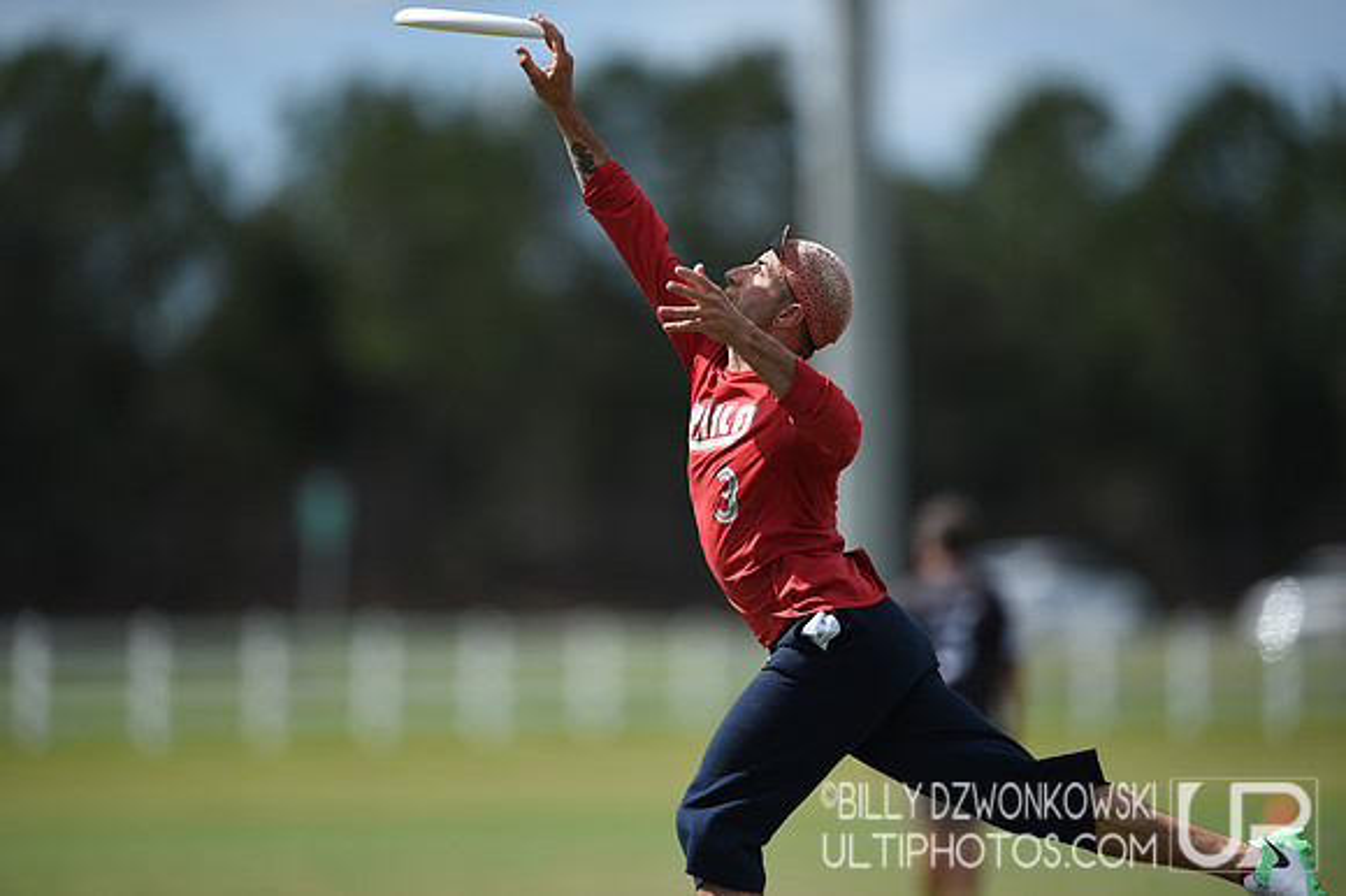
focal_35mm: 400
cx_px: 673
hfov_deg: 5.2
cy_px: 448
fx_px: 14946
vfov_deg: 3.4
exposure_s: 1/5000
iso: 200
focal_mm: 400
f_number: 2.8
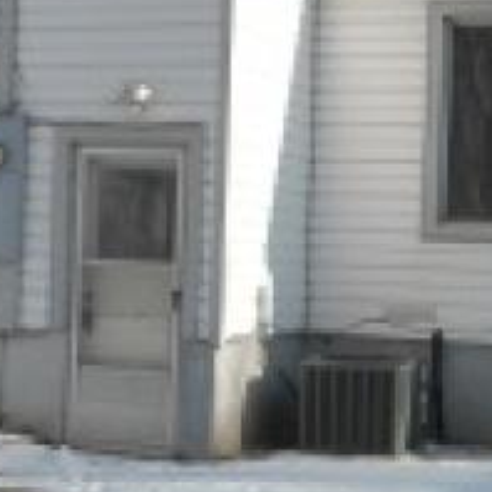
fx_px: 1608
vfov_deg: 17.4
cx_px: 82
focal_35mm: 100
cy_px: 204
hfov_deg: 17.2
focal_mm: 5.7
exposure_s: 1/239
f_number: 5.6
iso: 64
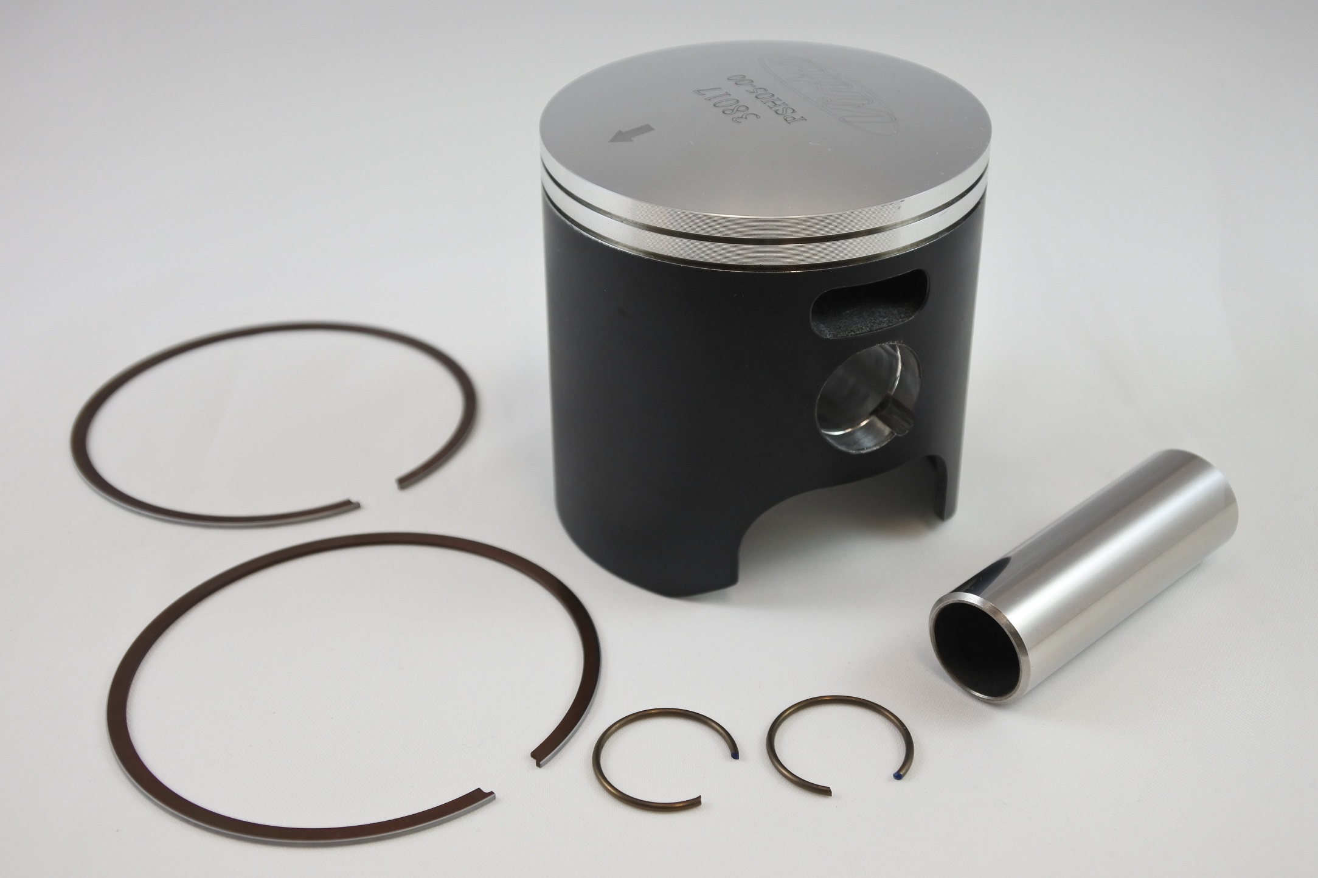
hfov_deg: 41.1
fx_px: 1757
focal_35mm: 48
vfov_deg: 28.1
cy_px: 439
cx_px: 659
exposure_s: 1/125
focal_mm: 18
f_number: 4.5
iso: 400
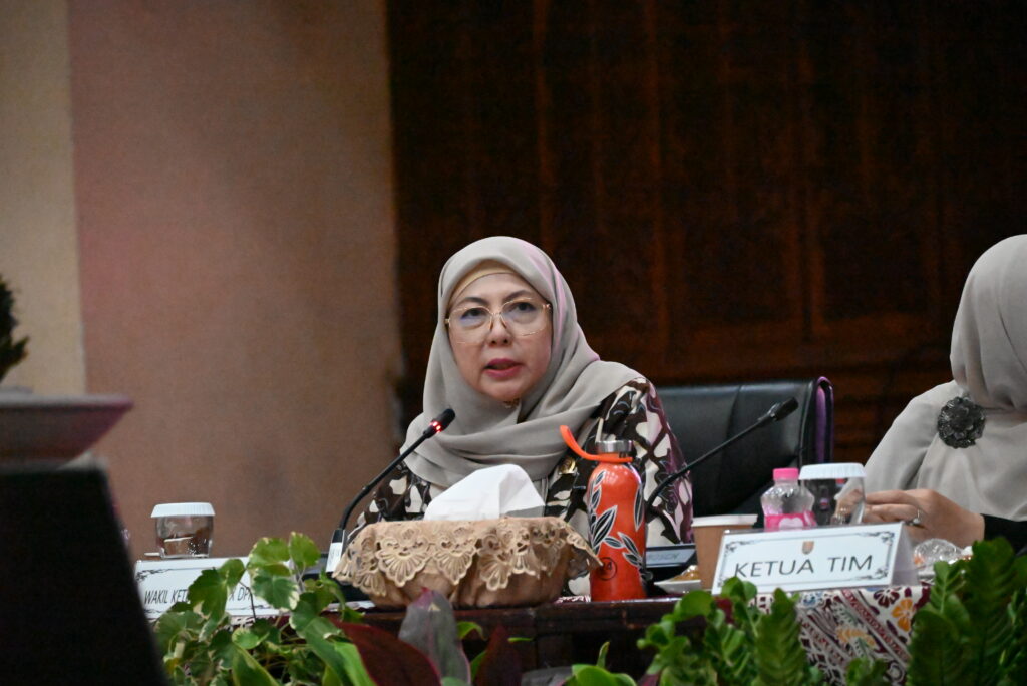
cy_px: 343
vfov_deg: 6.9
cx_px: 514
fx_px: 5709
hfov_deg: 10.3
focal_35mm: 200
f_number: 6.3
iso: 40000
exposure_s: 1/400
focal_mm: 200
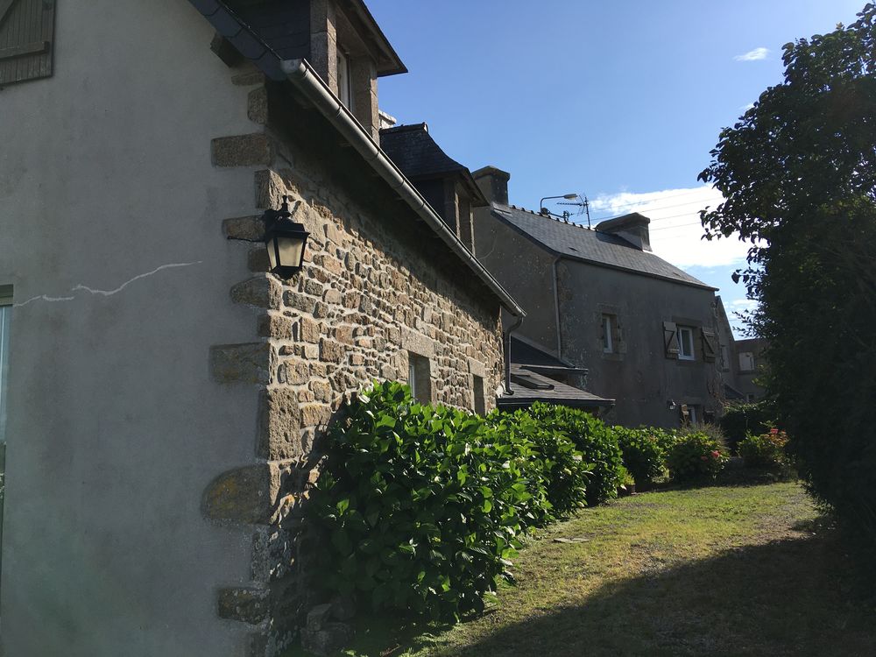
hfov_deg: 61.7
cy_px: 328
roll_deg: +3.0
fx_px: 734
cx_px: 438
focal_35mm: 29
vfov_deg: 48.2
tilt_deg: +8.8
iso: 25
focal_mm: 4.15
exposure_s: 1/1876
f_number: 2.2
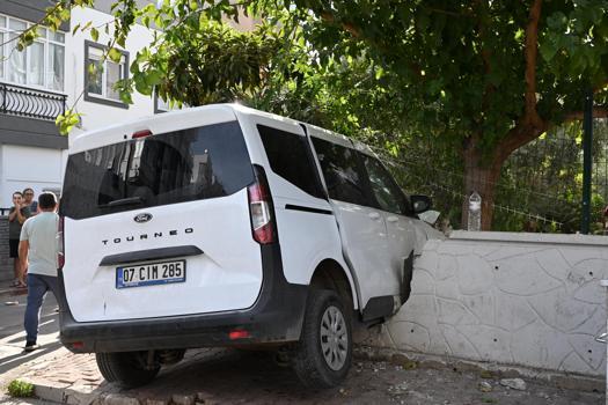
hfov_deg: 45.0
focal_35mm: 44
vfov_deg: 30.8
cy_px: 202
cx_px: 304
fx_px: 735
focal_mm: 29
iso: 800
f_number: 4
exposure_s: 1/2000
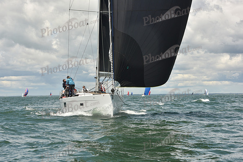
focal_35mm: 92
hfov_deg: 22.1
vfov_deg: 14.9
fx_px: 621
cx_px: 122
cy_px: 81
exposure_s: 1/800
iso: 320
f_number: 11
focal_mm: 92
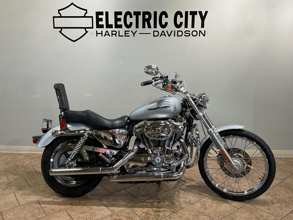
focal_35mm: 29
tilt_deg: -10.7
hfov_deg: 61.7
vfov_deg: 48.2
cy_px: 110
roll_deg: -0.4
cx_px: 146
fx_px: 245
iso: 64
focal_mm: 3
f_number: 1.8
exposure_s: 1/60
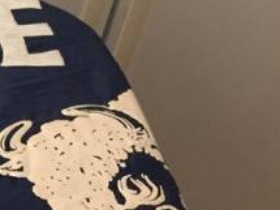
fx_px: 873
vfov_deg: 12.6
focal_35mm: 108
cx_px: -231
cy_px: 364
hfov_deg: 15.5
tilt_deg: -51.8
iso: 250
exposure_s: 1/17
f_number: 2.2
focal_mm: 4.15
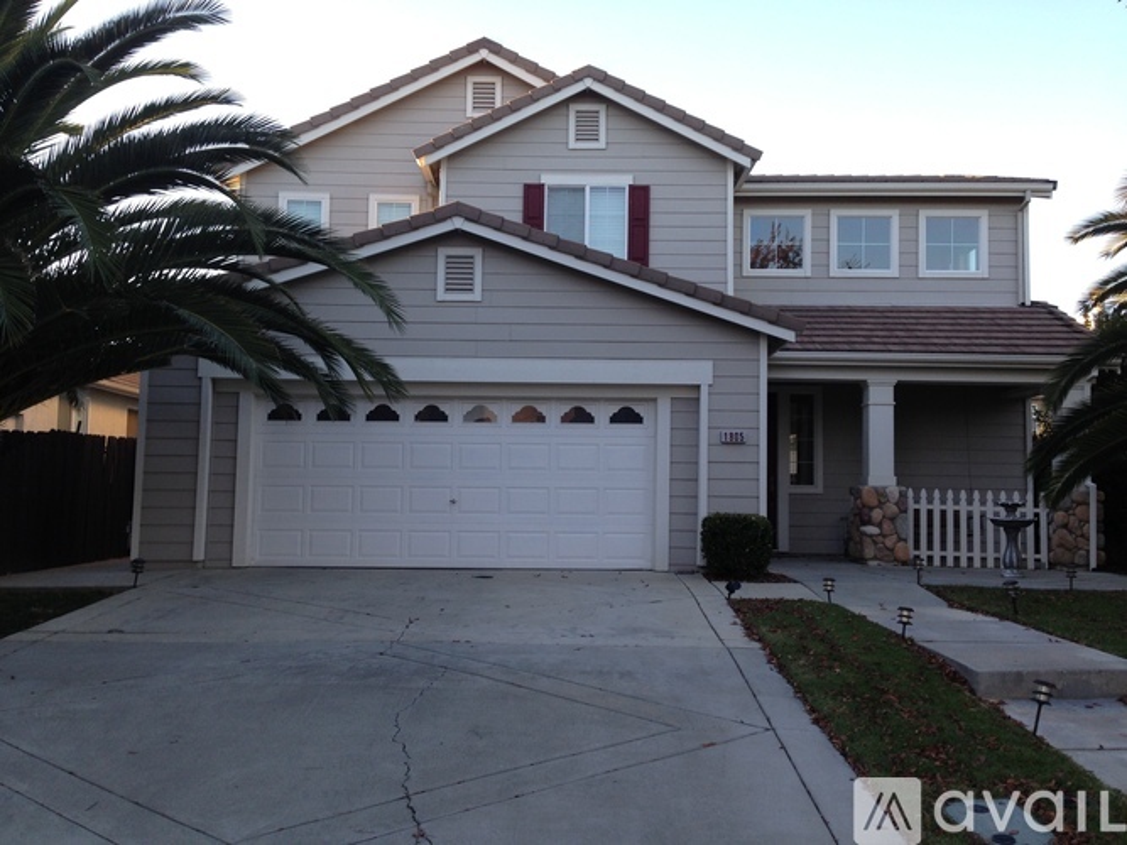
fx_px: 1074
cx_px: 564
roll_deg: +1.0
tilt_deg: +3.6
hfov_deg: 55.4
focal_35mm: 33
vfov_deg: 42.9
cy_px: 422
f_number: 2.4
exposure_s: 1/148
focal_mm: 4.12
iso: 50
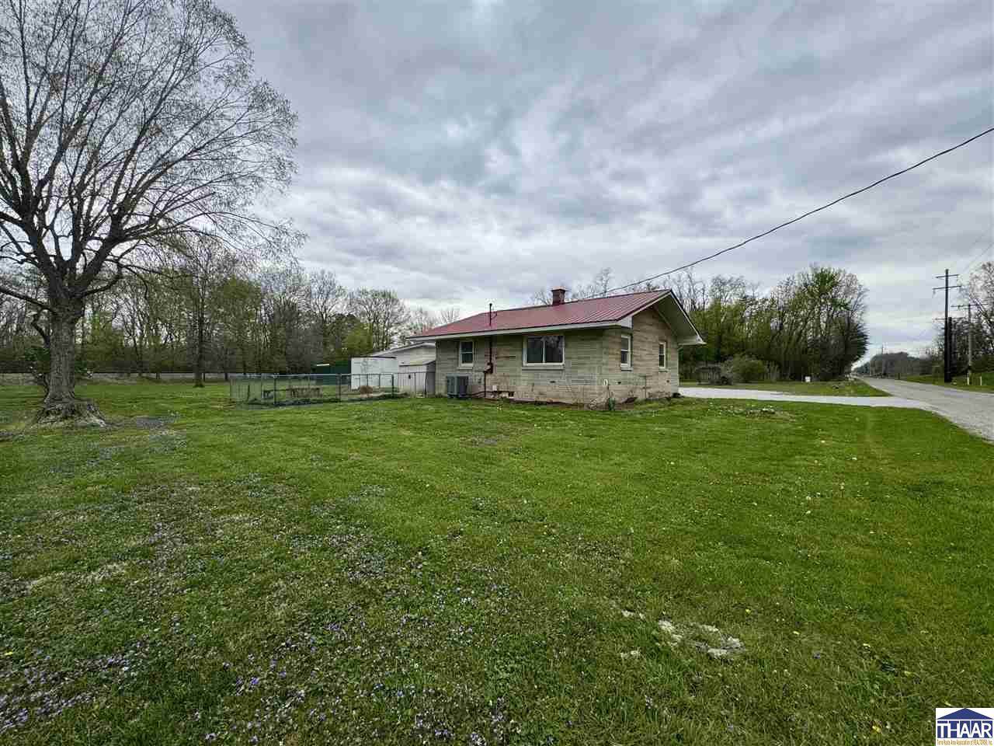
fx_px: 402
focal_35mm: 14
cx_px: 497
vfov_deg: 85.7
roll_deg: -0.4
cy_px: 373
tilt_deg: +0.0
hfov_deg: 102.1
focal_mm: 2.22
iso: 40
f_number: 2.2
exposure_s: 1/734
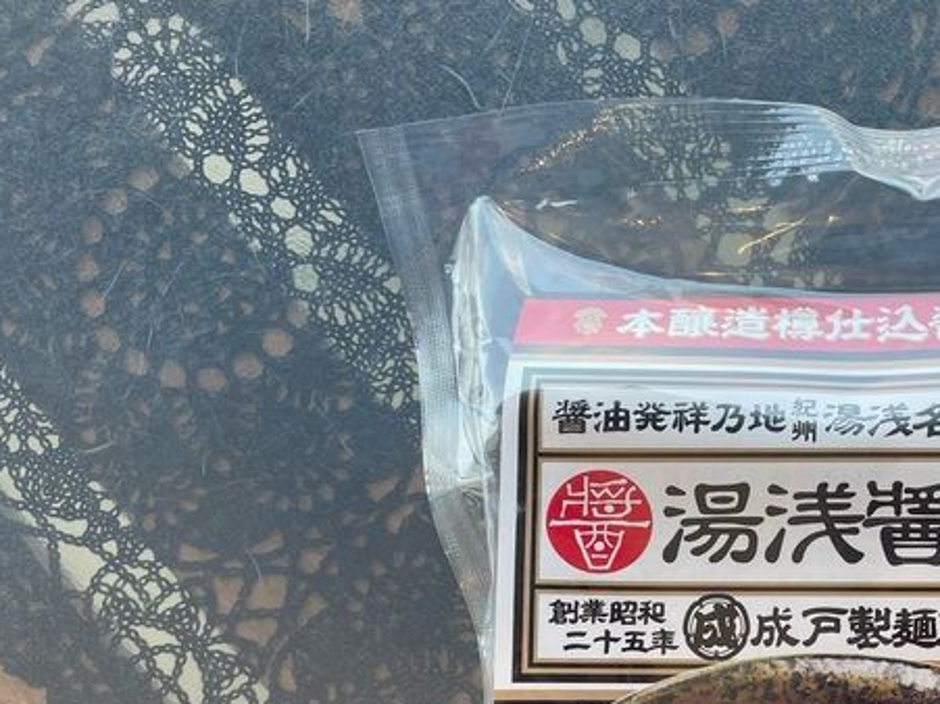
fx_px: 1276
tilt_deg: -86.8
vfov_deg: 29.8
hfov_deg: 37.8
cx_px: 843
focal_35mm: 47
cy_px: 603
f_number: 1.6
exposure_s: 1/237
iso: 32
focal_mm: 4.2
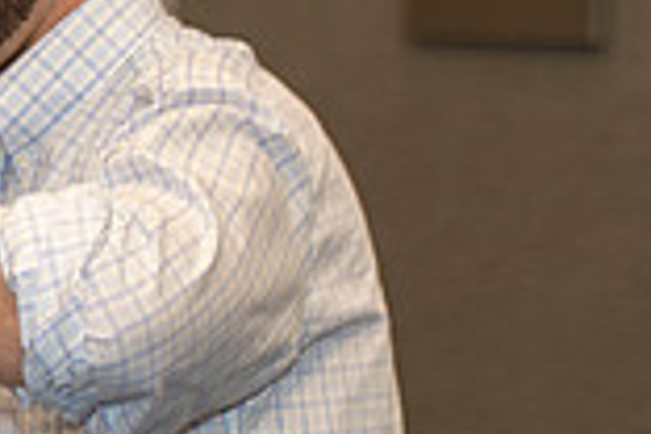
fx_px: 5732
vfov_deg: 4.3
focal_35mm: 317
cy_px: 367
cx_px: -250
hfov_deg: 6.4
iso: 1250
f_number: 2.8
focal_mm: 85
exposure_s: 1/250
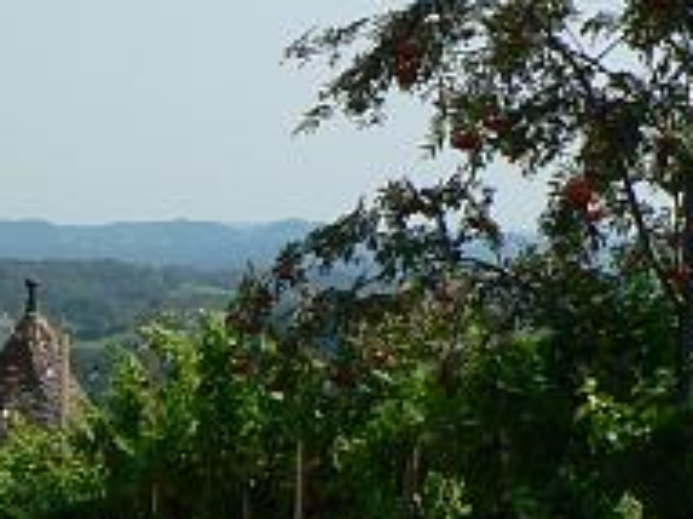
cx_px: -301
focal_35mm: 151
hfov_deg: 12.5
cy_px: 381
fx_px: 3021
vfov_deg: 9.8
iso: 80
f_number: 5.6
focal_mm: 6
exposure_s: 1/500
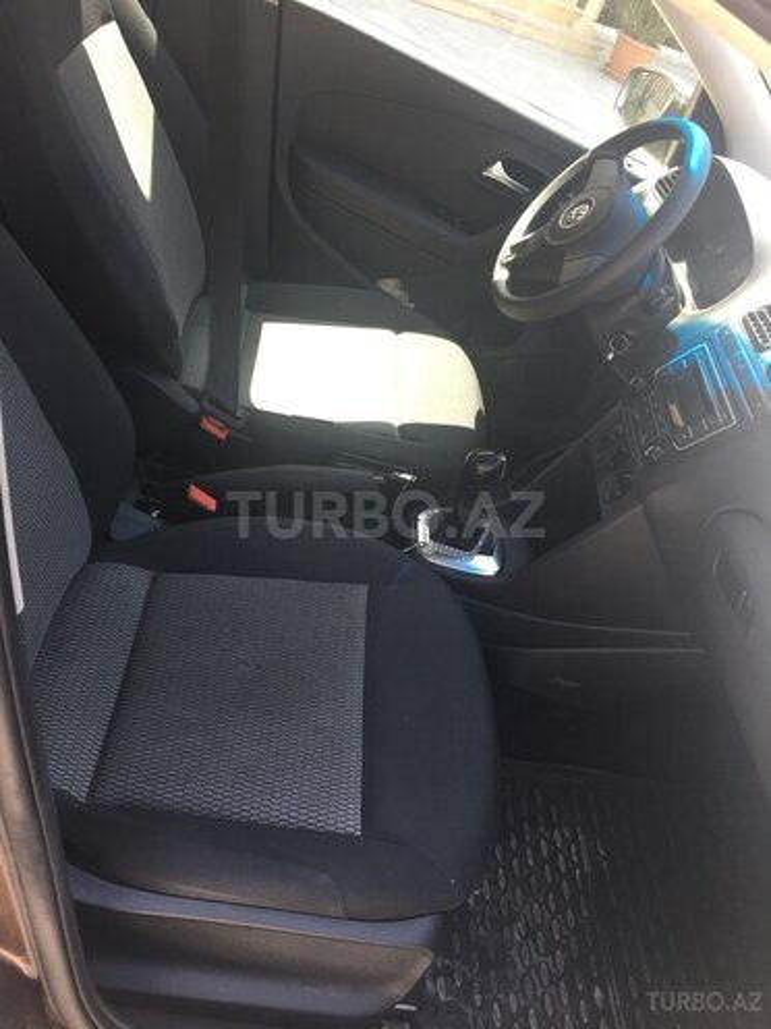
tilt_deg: -36.5
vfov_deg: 61.7
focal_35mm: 29
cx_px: 386
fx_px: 861
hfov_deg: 48.2
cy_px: 514
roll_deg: -26.1
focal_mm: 4.15
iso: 40
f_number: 2.2
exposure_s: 1/100
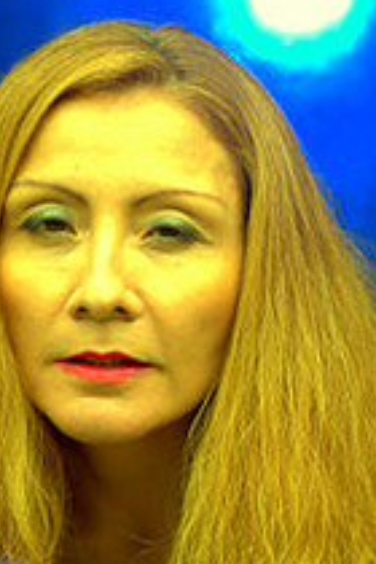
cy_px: 287
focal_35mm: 322
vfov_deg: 6.4
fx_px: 5044
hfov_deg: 4.3
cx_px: 157
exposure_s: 1/125
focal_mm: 100
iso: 100
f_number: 2.8
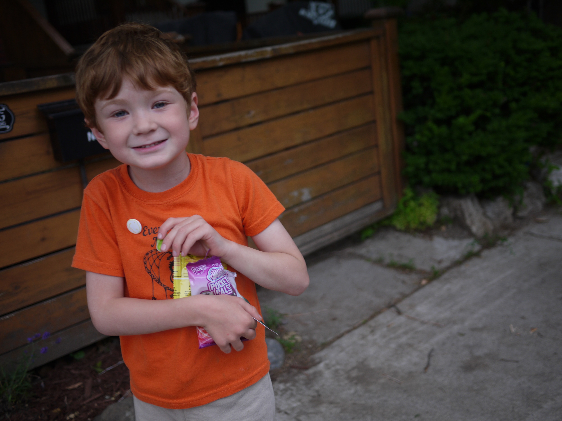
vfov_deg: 36.0
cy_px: 210
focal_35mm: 40
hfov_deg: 46.8
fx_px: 649
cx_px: 281
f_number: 1.8
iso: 100
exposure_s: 1/800
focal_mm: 20
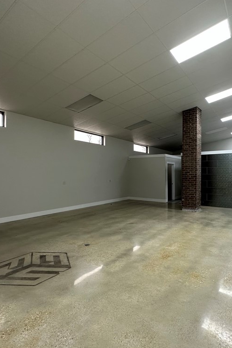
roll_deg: +0.6
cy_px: 175
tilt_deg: +0.0
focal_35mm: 20
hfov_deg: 61.1
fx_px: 193
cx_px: 144
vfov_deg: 84.0
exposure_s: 1/60
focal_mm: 2.22
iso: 160
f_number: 2.2
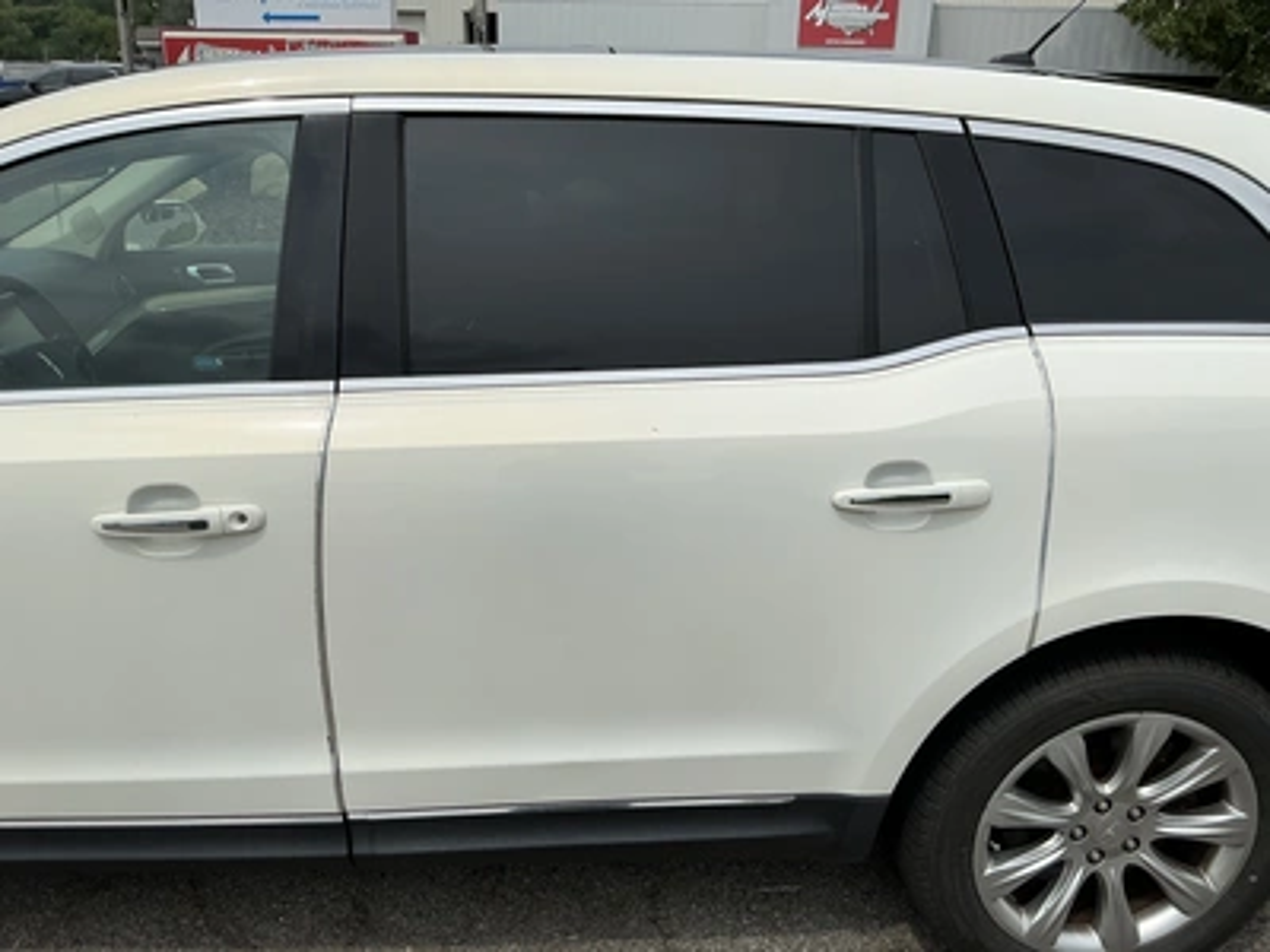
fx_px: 1027
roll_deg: -4.4
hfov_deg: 63.4
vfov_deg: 49.7
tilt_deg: -20.4
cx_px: 635
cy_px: 476
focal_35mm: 28
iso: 25
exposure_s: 1/4065
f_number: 1.8
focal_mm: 3
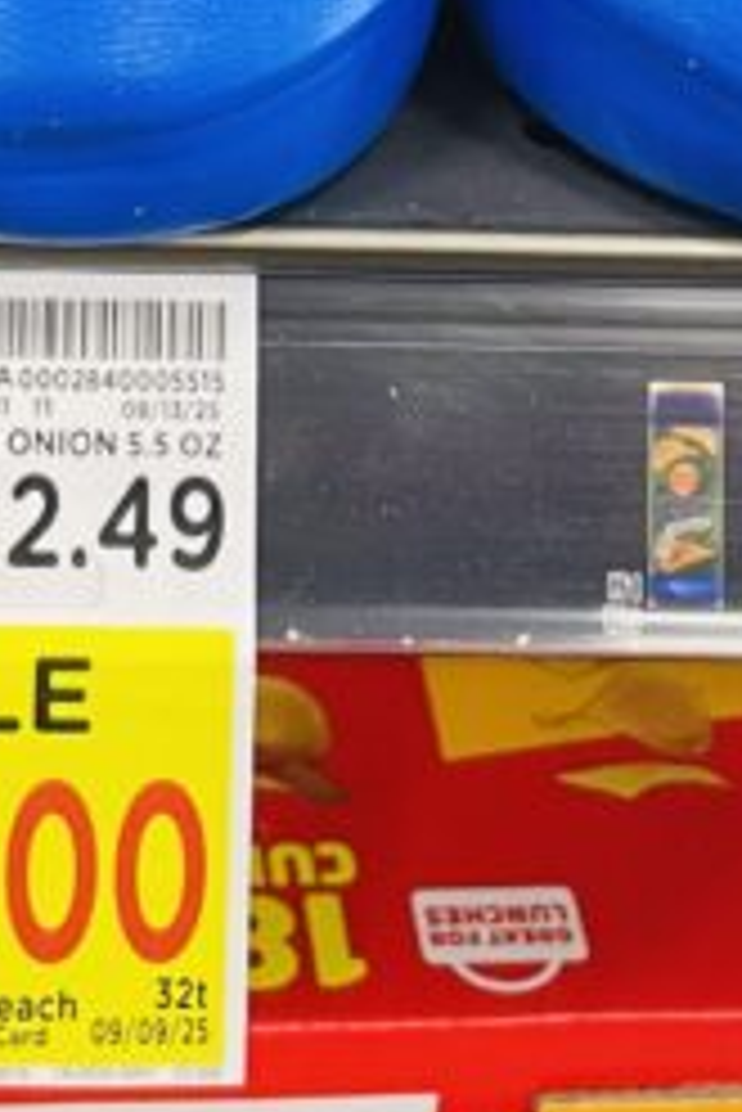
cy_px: -518
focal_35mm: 112
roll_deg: -2.3
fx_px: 3458
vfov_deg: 16.7
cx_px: 63
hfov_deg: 12.2
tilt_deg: -25.5
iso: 160
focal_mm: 4.2
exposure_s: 1/60
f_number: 1.6
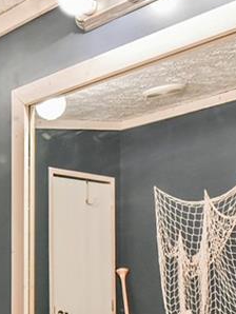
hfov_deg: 20.3
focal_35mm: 66
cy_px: 293
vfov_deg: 28.1
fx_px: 599
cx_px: -77
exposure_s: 1/80
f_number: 9
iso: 4000
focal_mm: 20
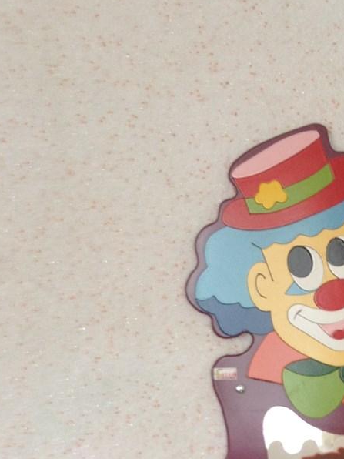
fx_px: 1246
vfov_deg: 19.6
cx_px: 329
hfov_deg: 15.5
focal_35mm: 94
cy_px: 558
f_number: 2.4
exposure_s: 1/24
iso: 50
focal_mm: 4.28
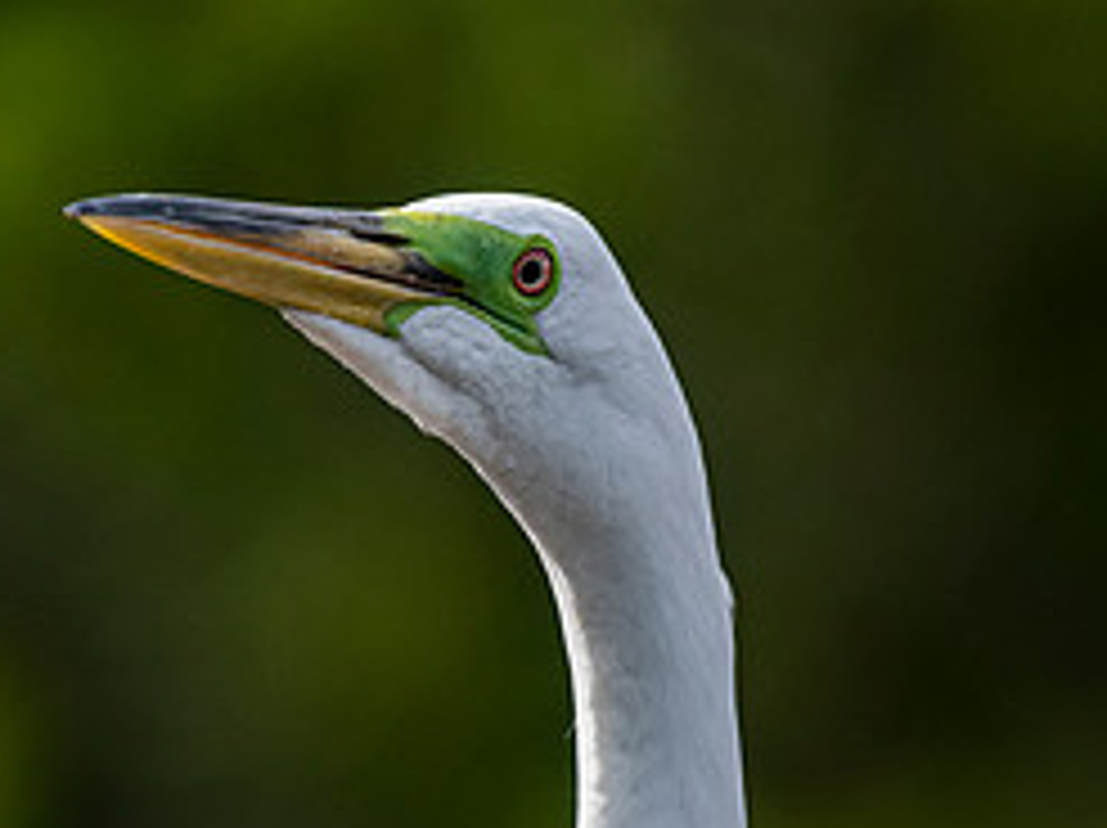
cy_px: 738
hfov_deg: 1.5
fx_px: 41884
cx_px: 564
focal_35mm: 1311
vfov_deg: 1.1
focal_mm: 420
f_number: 8
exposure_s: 1/2500
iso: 1000
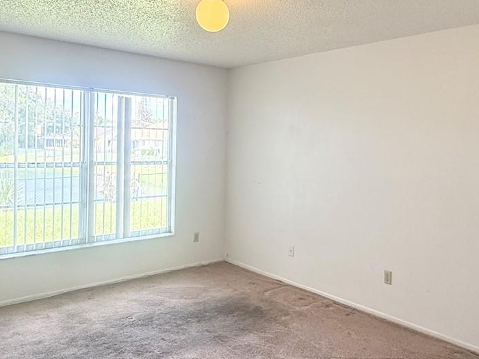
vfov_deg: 44.1
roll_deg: -1.3
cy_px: 156
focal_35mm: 32
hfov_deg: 56.4
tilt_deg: -0.5
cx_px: 288
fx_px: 443
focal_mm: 2.22
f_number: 2.2
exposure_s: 1/101
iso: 64
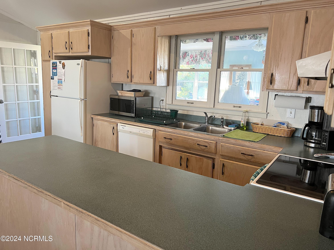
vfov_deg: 53.1
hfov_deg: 67.3
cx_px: 167
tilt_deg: -9.5
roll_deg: -1.3
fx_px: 251
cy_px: 125
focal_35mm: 26
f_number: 1.5
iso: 160
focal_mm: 5.7
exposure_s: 1/60
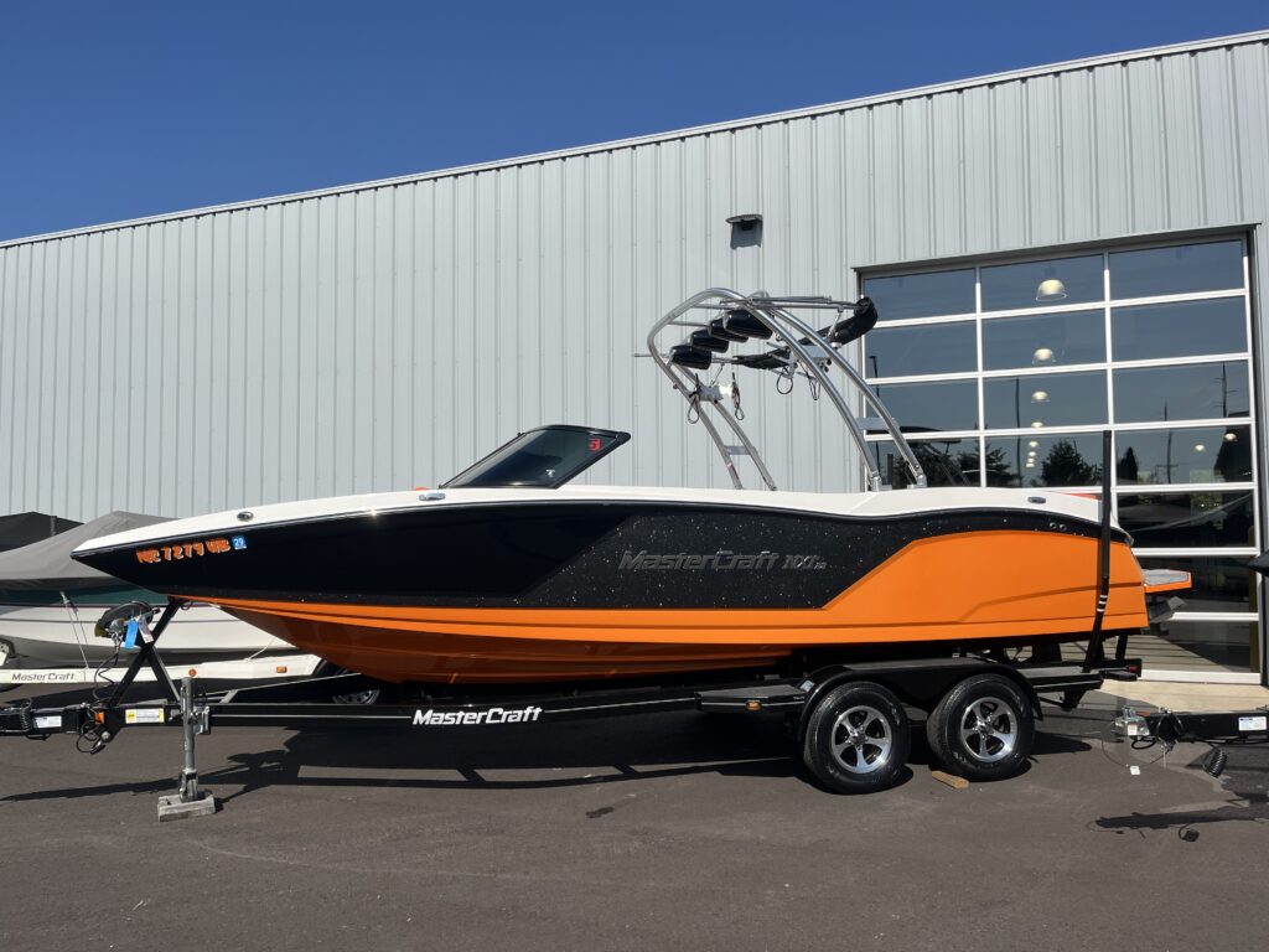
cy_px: 476
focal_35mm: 26
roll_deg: +0.5
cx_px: 634
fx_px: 953
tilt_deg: +2.0
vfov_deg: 53.1
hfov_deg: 67.3
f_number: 1.6
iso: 50
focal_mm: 5.1
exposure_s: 1/5848
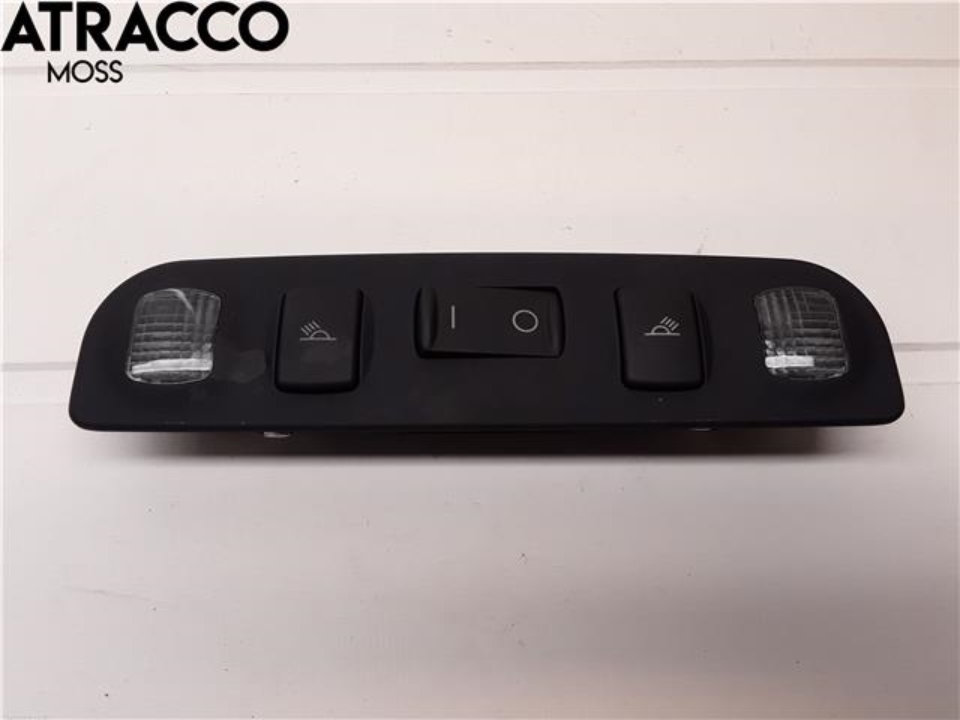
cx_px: 480
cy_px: 360
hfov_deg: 63.4
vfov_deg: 49.7
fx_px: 777
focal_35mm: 28
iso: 40
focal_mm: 2.91
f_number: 1.9
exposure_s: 1/138
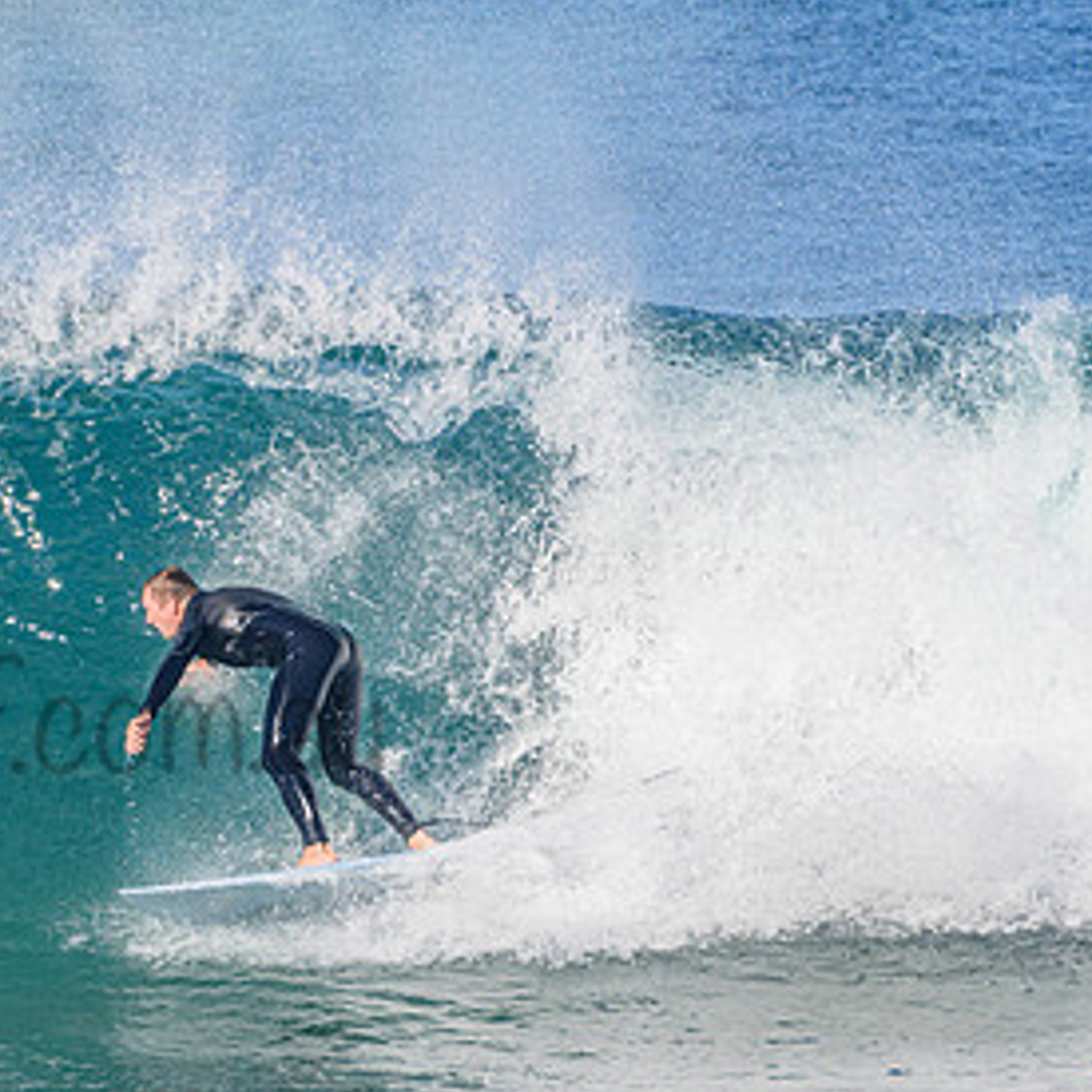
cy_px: 681
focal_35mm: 1343
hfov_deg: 1.3
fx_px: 47932
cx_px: -36
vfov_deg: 1.3
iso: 450
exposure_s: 1/2000
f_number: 5.6
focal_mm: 500
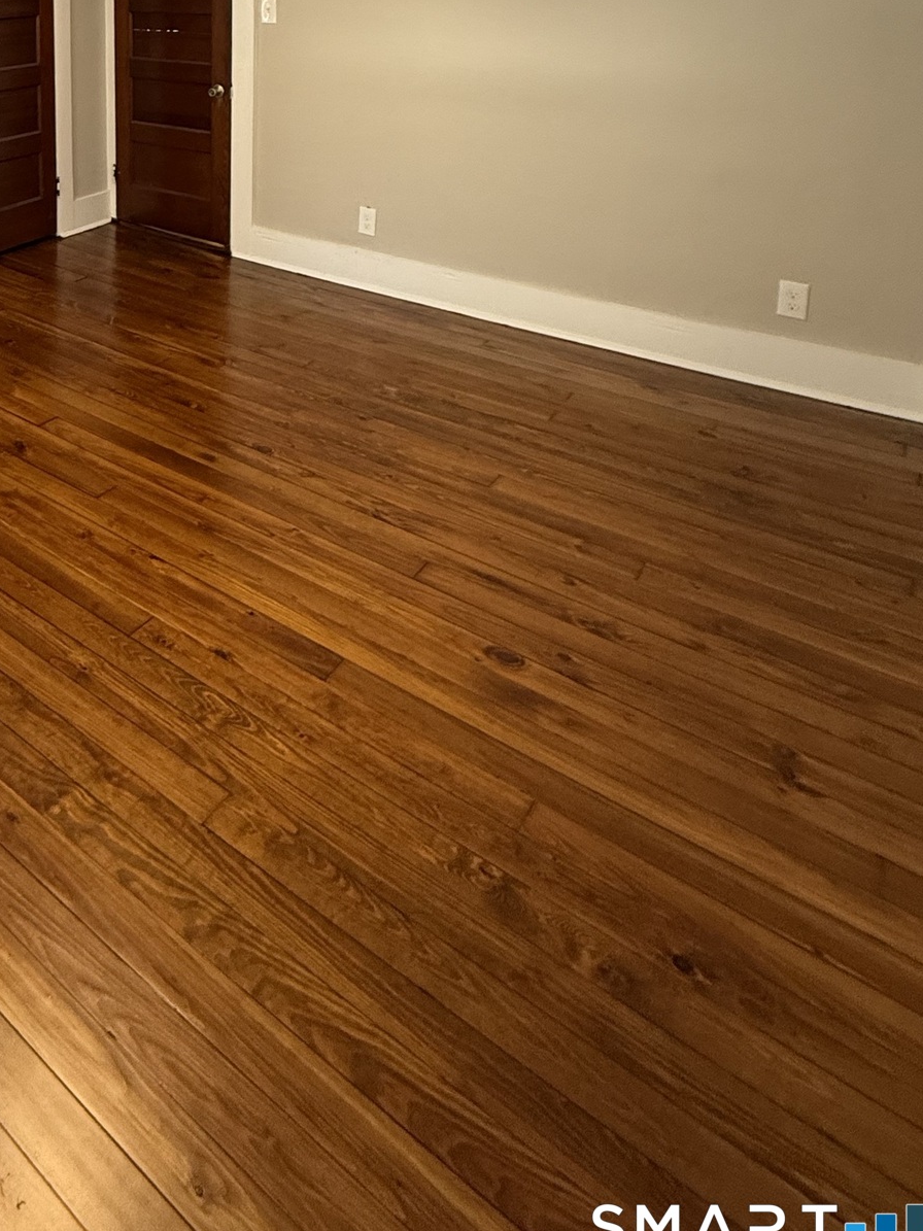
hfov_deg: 45.5
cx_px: 60
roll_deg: +0.6
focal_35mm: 27
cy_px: 86
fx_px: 960
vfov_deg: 55.1
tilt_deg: -7.0
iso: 250
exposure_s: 1/60
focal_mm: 2.22
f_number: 2.2
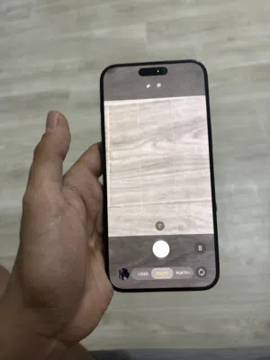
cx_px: 135
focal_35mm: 26
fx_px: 270
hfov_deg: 53.1
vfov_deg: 67.3
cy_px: 180
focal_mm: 5.96
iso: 160
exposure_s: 1/50
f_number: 1.6
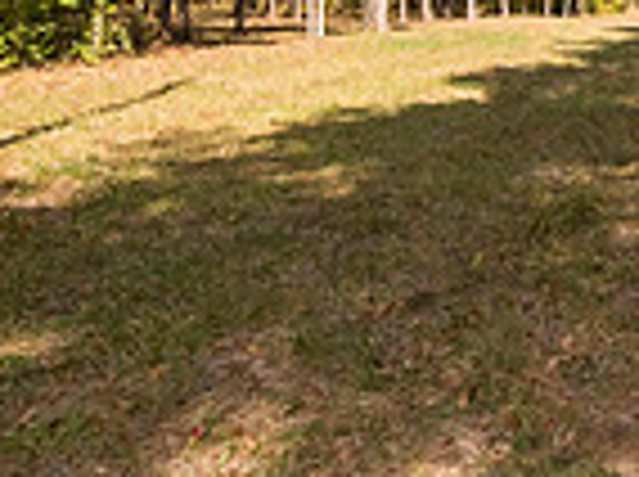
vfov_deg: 24.7
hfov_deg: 31.8
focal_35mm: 55
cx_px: 666
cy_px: -43
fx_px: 1014
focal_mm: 14
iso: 800
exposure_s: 1/640
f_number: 8
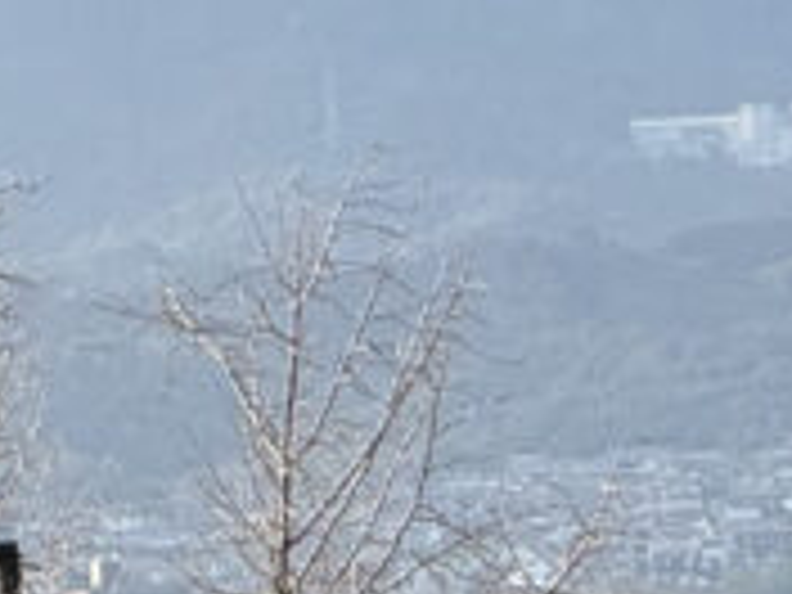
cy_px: 1400
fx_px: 15993
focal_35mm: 699
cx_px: -234
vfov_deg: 2.1
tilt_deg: -2.4
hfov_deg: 2.8
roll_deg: +2.5
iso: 50
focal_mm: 15.66
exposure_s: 1/736
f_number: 2.8
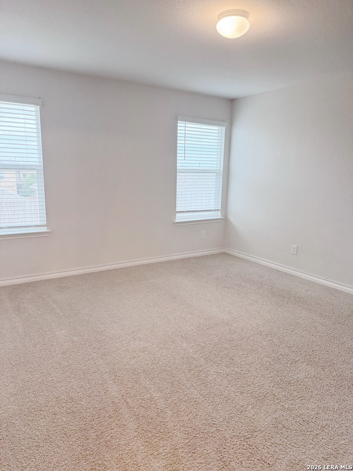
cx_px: 176
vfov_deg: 71.6
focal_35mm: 24
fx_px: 326
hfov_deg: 56.8
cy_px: 236
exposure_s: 1/120
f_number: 1.78
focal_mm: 6.76
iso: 125
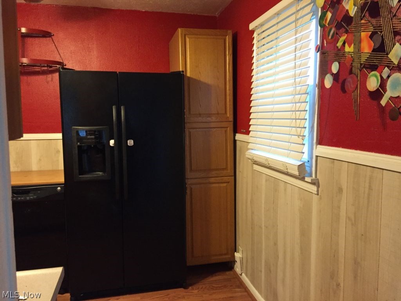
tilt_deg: -4.2
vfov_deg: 48.2
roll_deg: +0.9
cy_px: 150
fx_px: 336
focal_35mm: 29
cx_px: 200
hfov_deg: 61.7
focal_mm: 4.15
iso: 250
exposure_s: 1/30
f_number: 2.2
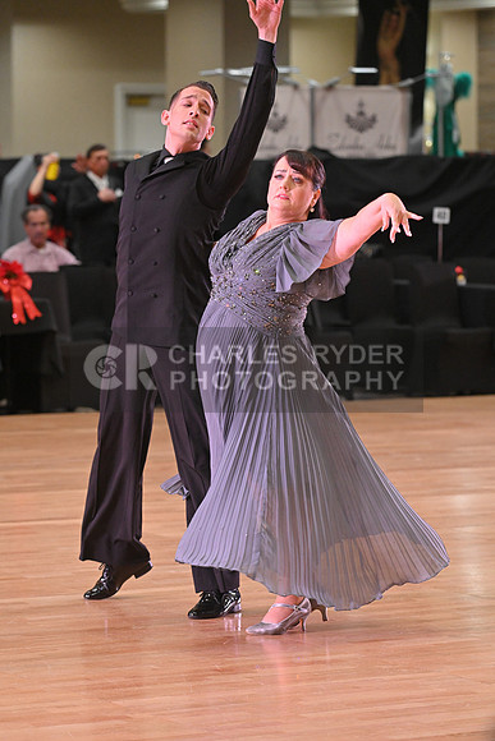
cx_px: 248
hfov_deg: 8.6
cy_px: 370
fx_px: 3298
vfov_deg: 12.8
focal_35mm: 160
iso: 3200
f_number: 5
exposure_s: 1/320
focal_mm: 160
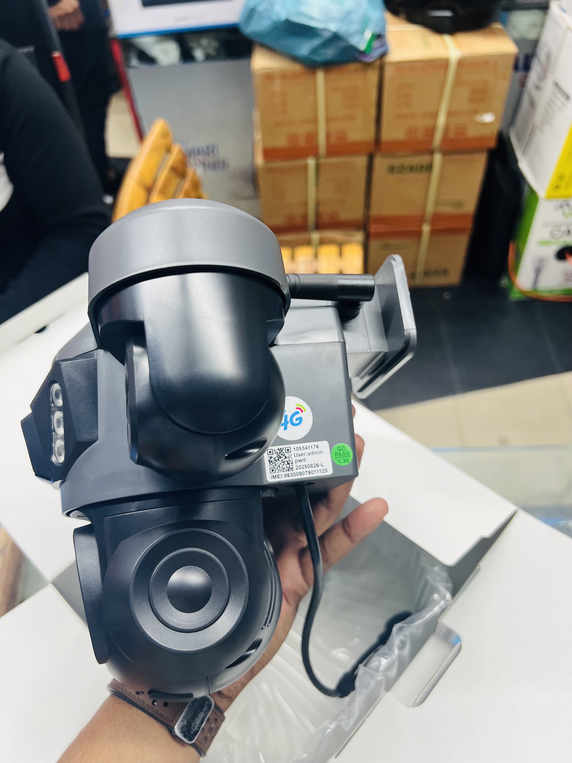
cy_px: 382
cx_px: 286
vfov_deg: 67.3
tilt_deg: -49.4
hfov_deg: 53.1
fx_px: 573
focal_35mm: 26
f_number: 1.5
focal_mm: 5.7
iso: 100
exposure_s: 1/100
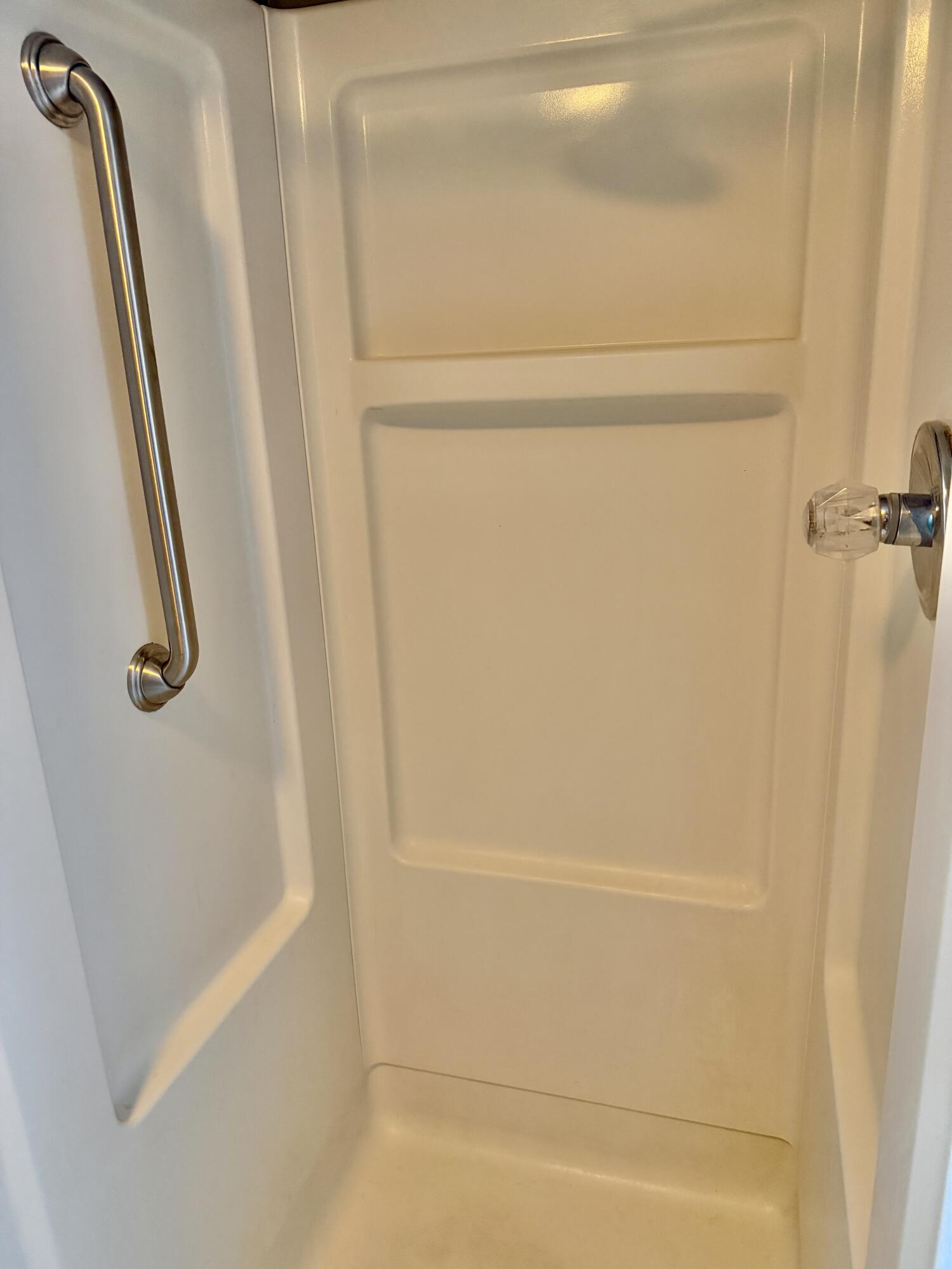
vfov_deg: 71.6
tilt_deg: -16.2
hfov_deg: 56.8
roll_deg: +2.2
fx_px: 880
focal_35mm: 24
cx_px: 476
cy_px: 634
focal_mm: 6.76
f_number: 1.78
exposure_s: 1/60
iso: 500
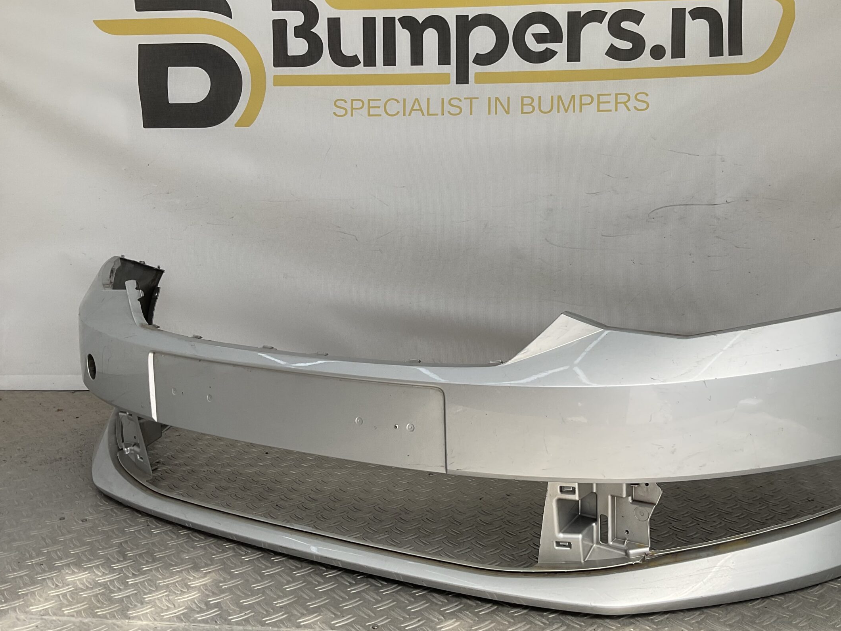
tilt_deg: -8.8
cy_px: 304
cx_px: 473
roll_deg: -1.1
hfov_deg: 52.5
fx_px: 850
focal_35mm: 35
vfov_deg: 40.7
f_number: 1.8
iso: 16
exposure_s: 1/620
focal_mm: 3
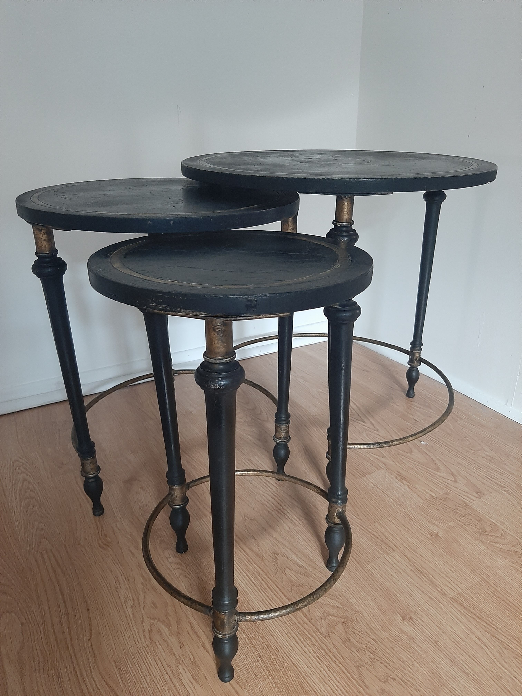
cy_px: 348
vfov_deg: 67.3
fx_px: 523
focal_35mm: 26
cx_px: 261
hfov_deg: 53.1
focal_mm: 3.93
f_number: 1.7
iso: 200
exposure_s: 1/25
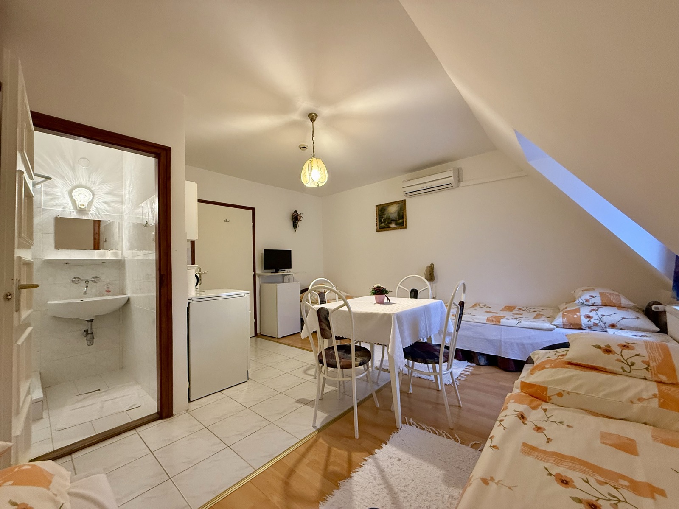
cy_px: 254
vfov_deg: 85.7
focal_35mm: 14
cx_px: 340
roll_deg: +1.7
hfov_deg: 102.1
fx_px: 275
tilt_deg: +2.4
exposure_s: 1/50
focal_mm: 2.22
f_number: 2.2
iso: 400
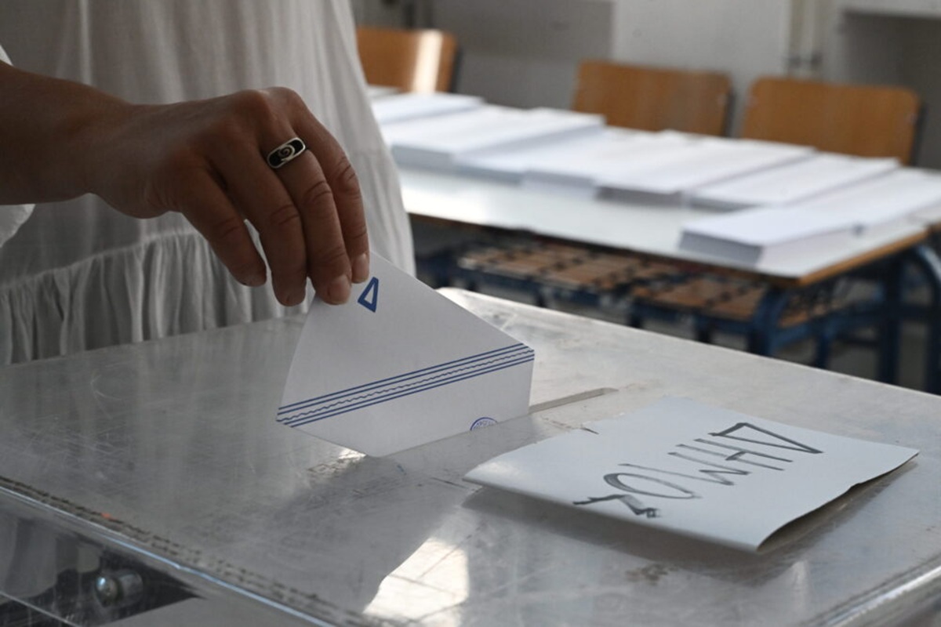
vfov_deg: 20.6
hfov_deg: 30.5
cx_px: 470
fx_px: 1725
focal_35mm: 66
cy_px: 314
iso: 4000
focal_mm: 66
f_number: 8
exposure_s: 1/320
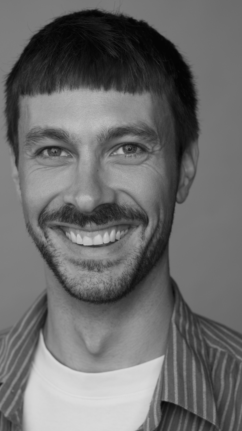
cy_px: 214
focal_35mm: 99
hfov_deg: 12.2
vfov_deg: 21.6
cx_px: 113
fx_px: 1129
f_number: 4.5
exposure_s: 1/200
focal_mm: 56
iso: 200
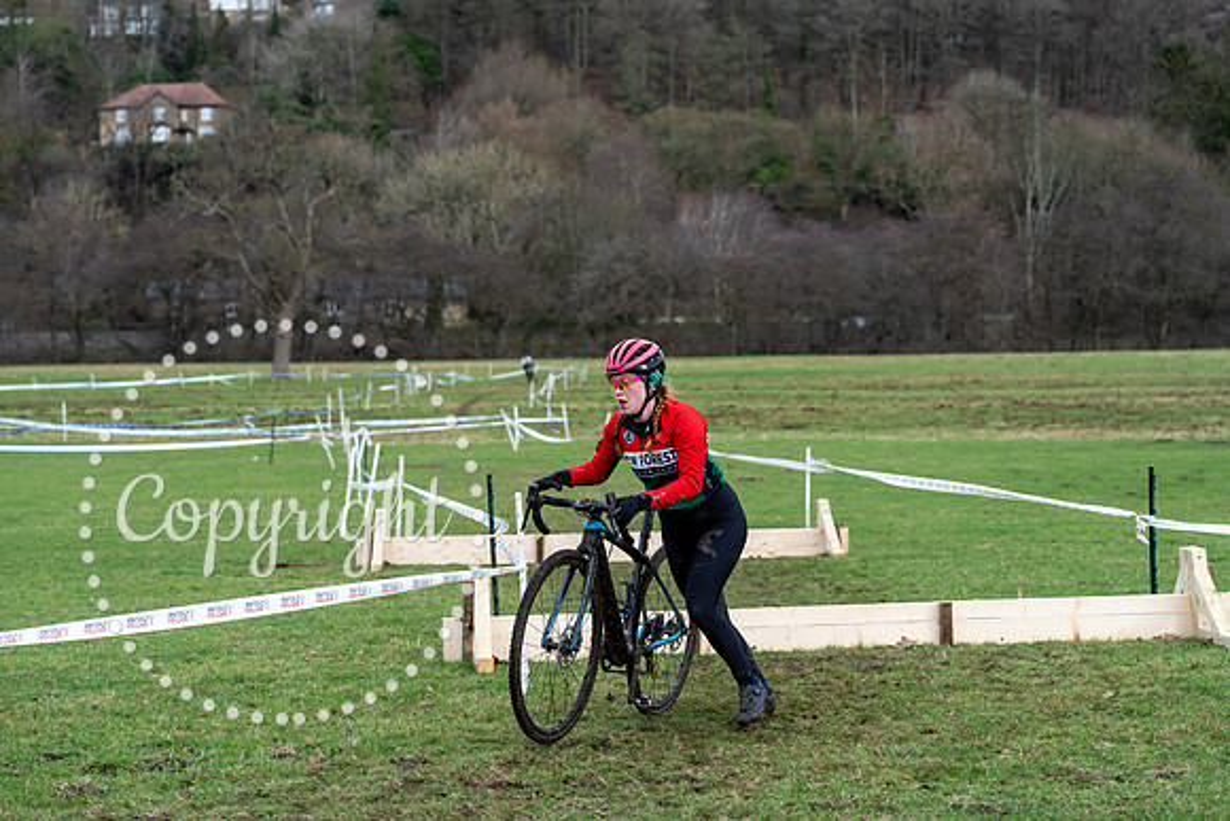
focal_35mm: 70
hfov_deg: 28.8
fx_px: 2392
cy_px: 410
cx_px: 615
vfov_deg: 19.5
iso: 640
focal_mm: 70
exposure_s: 1/640
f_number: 3.5
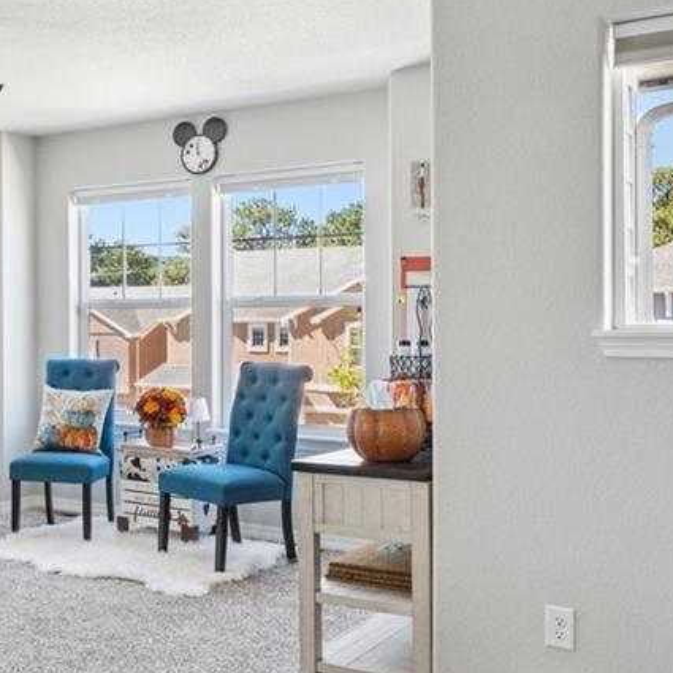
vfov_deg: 35.3
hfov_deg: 32.3
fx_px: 1056
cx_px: -14
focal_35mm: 48
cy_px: 318
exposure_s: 1/20
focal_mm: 15
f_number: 11
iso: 800
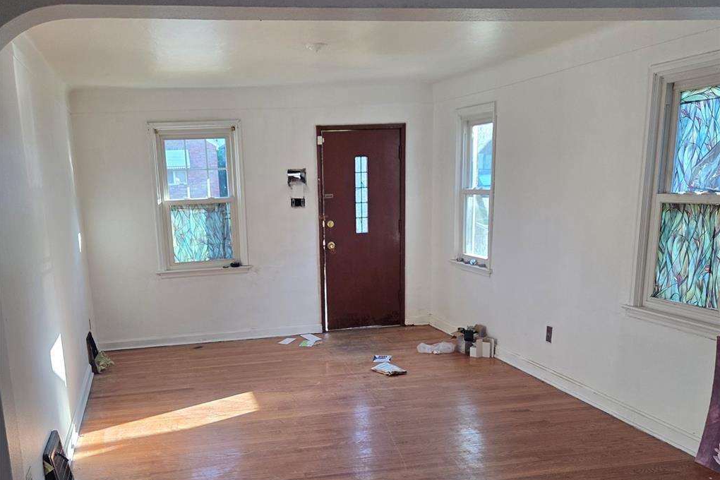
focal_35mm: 24
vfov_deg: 53.1
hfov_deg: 73.7
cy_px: 253
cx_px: 359
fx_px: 480
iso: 125
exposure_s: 1/180
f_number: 1.8
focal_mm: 5.4
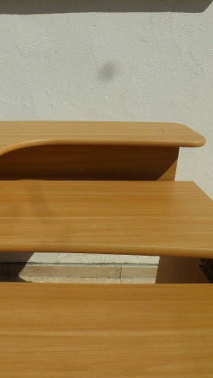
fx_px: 352
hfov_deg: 32.2
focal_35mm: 35
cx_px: 25
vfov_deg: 56.6
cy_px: 189
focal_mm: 4.3
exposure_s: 1/1600
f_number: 5
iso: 100
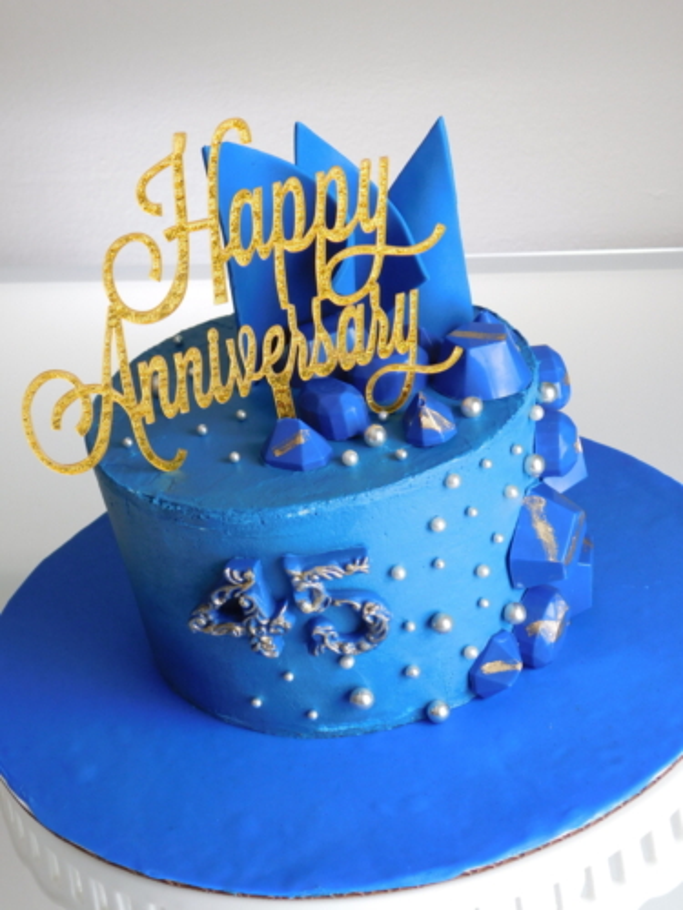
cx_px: 342
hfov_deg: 24.8
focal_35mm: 59
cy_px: 455
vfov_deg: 32.7
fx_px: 1552
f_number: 4
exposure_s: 1/30
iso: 200
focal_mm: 10.4
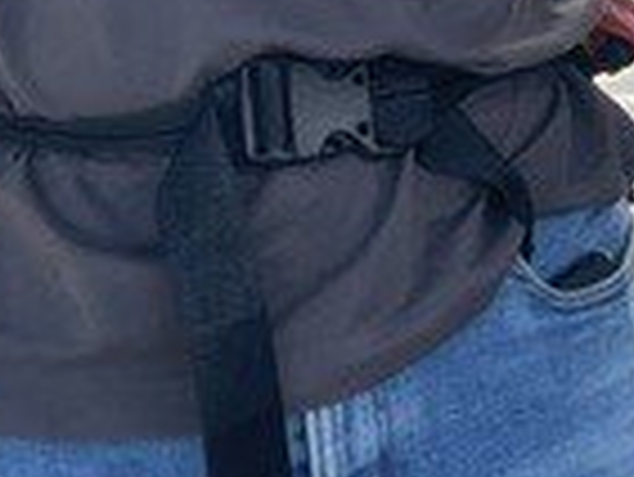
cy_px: -356
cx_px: 724
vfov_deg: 11.7
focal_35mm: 118
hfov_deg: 16.1
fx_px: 2163
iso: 32
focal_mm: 4.2
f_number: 1.6
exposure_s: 1/463
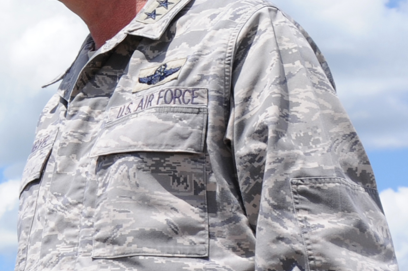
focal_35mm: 162
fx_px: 1835
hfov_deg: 11.8
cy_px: 117
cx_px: -314
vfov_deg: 8.5
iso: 320
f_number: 14
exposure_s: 1/250
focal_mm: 40
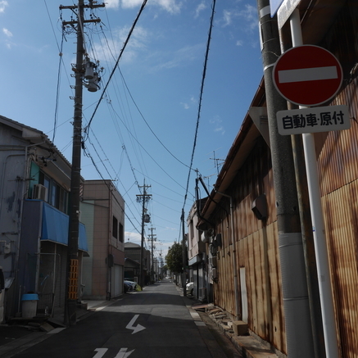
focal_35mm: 34
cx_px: 178
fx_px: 398
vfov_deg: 48.3
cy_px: 155
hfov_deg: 48.5
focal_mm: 14
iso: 200
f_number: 11
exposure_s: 1/400
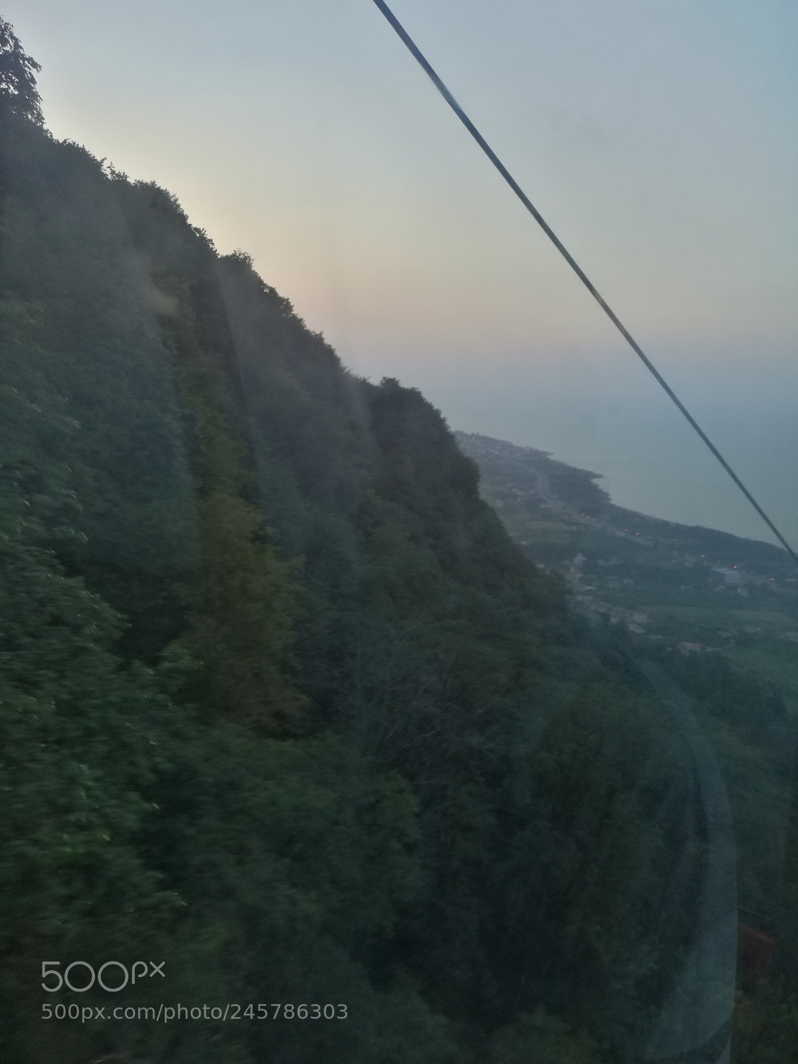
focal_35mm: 27
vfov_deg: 65.3
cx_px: 399
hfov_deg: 51.4
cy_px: 532
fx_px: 830
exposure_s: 1/100
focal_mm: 4.04
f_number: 2
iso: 50
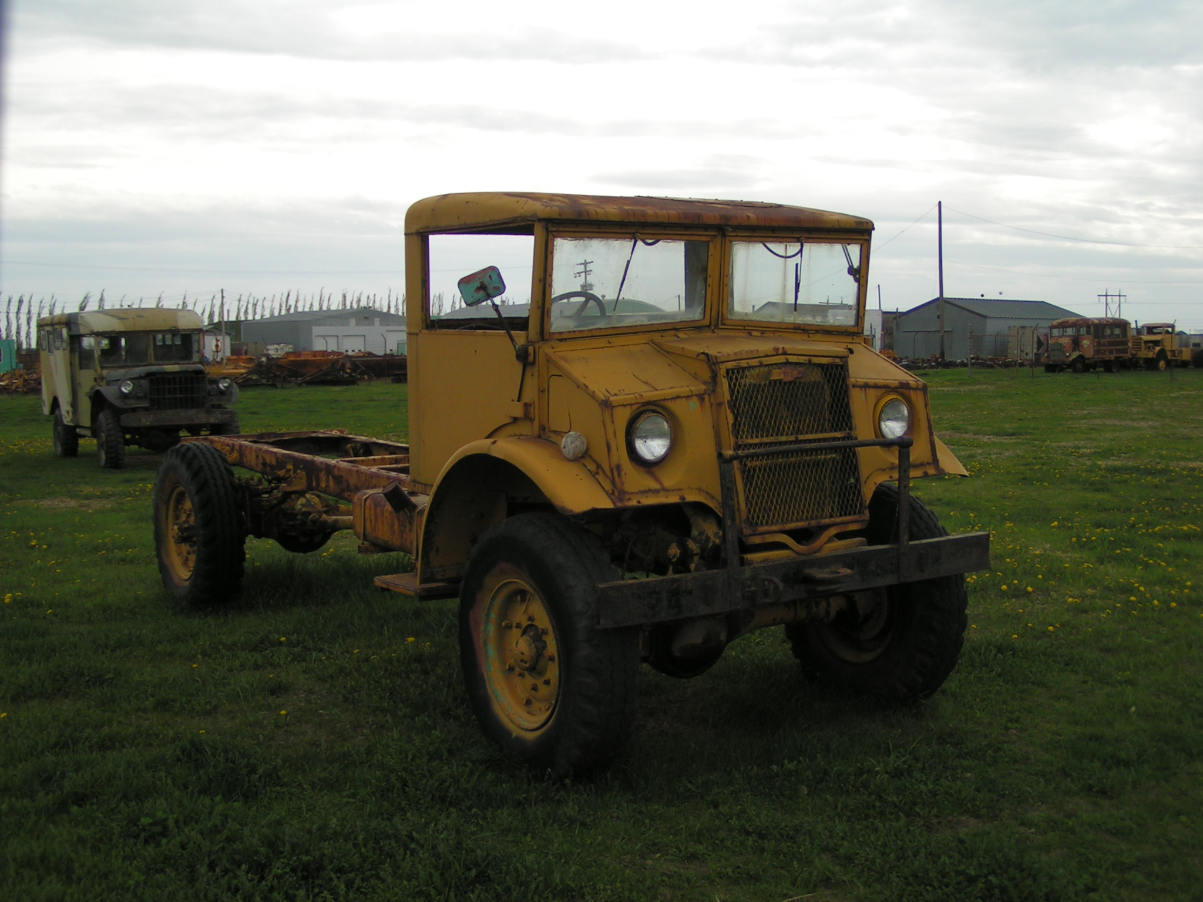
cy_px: 451
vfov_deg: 33.6
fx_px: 1494
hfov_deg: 43.9
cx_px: 602
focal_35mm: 43
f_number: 2.8
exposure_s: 1/640
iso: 50
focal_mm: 6.6
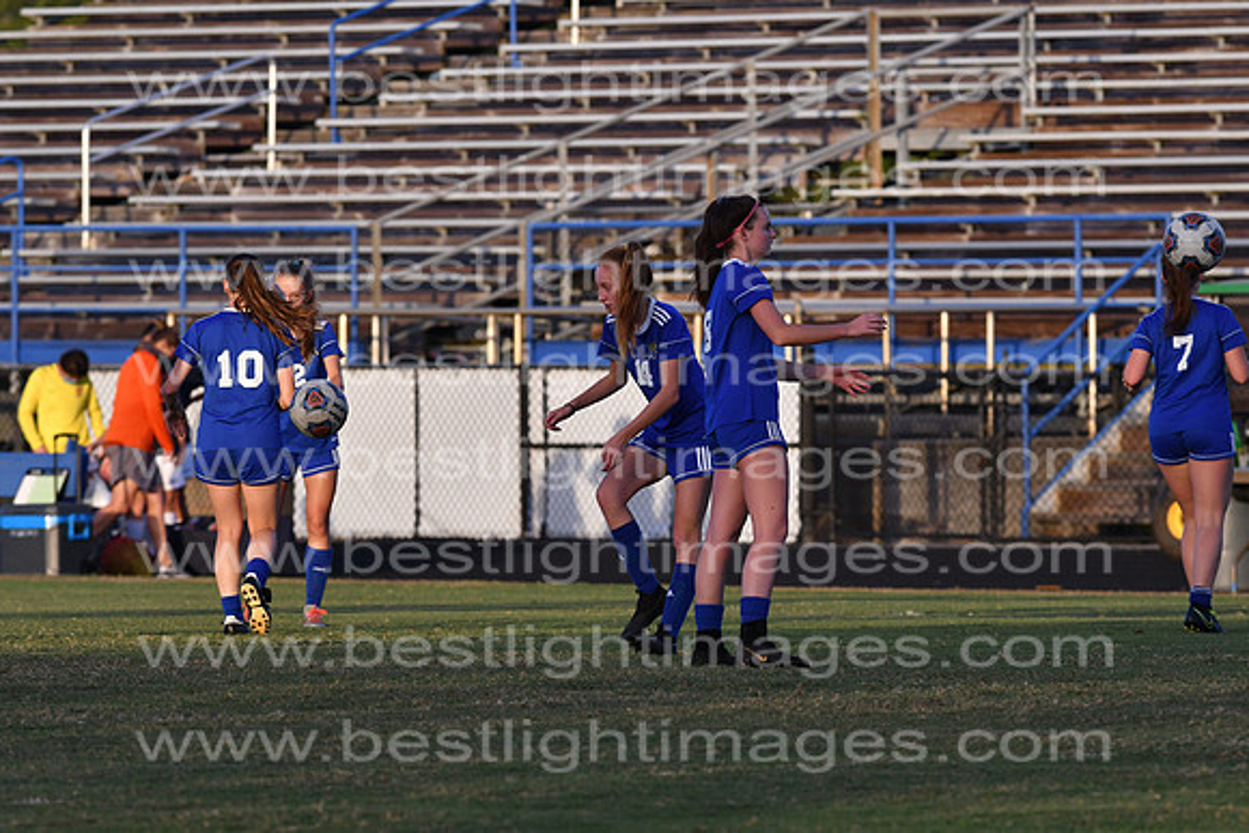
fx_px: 15615
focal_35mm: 450
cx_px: 624
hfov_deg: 4.6
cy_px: 416
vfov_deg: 3.1
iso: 800
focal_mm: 300
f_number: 5.6
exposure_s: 1/2000
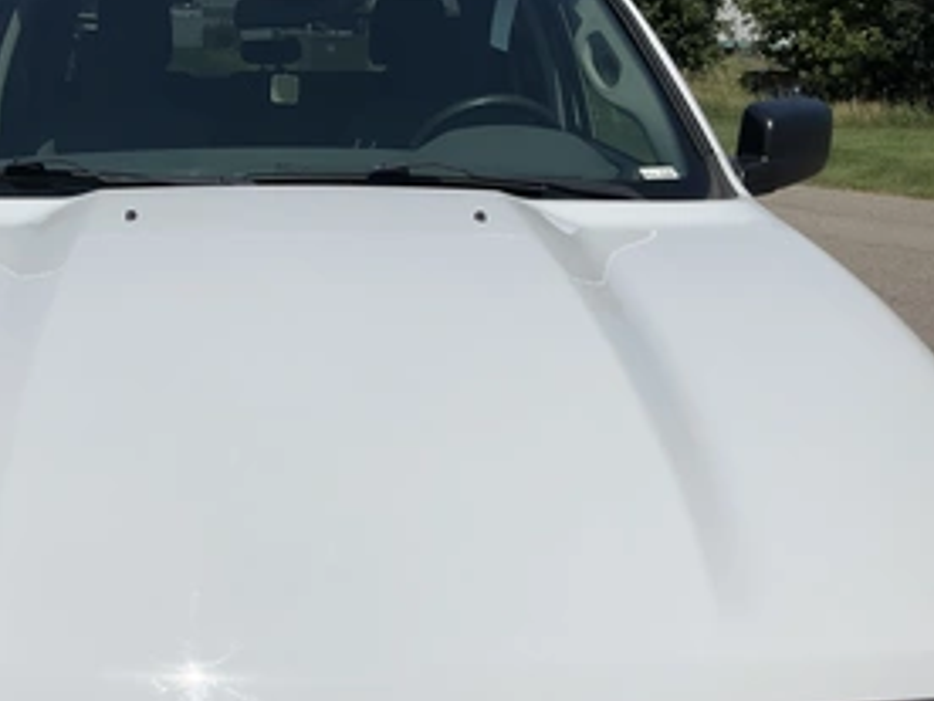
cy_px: 359
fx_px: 1133
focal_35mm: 42
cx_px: 284
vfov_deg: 34.3
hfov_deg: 43.9
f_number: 1.8
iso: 25
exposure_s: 1/8621
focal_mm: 3
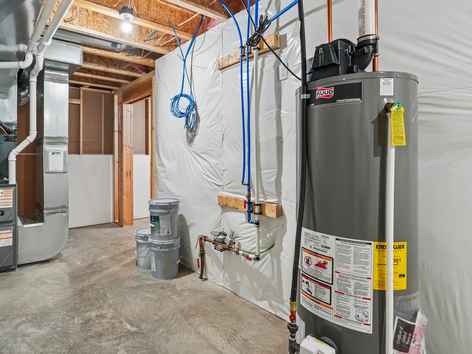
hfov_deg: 80.7
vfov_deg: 65.6
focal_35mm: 20
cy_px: 151
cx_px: 188
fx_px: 273
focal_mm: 16
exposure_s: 1/4
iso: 400
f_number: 10
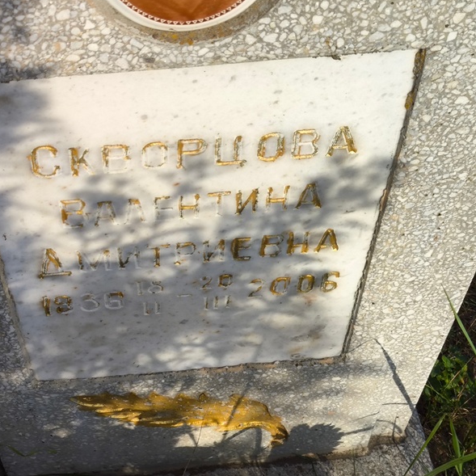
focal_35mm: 60
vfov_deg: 28.6
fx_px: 933
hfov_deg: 28.5
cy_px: 235
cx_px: 173
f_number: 1.7
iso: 50
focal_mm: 4.71
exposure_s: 1/811
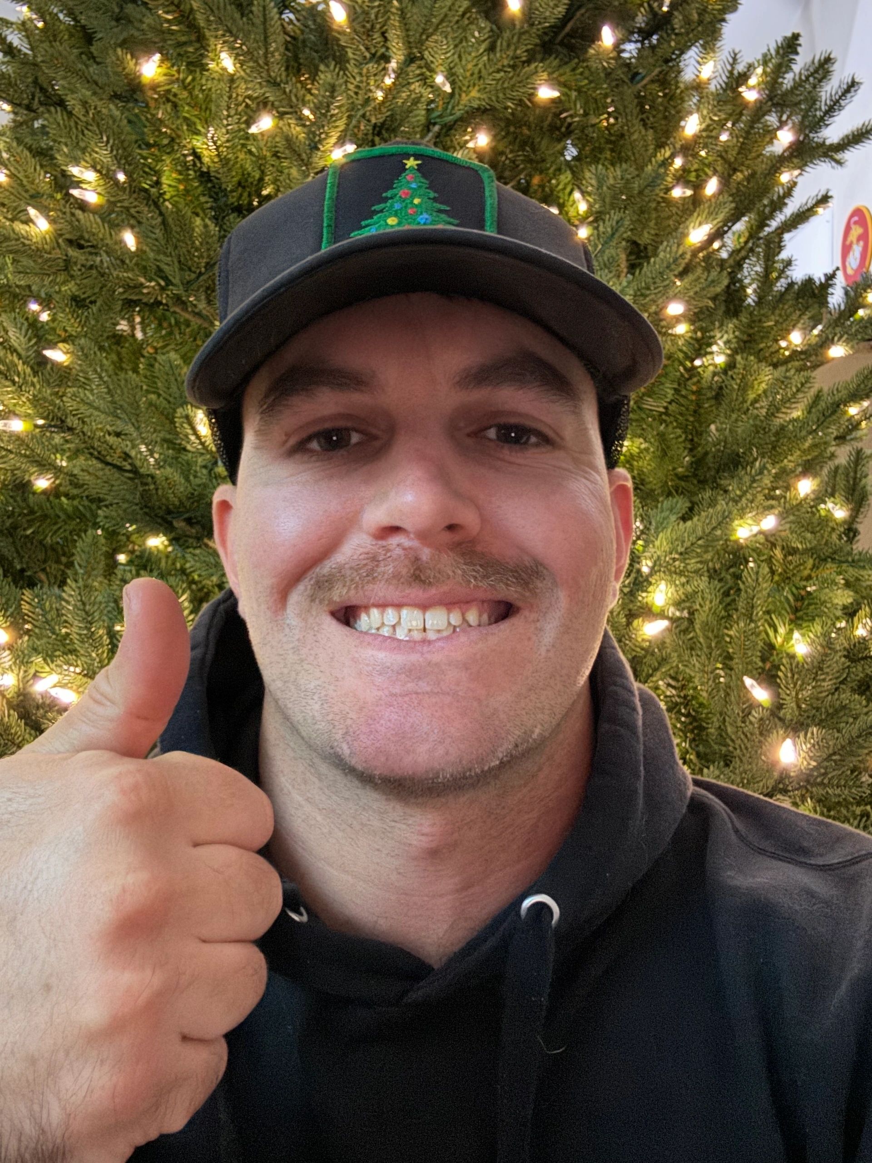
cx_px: 436
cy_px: 582
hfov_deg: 46.8
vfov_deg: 60.0
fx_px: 1008
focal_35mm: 30
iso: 1000
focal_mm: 2.69
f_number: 1.9
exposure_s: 1/7
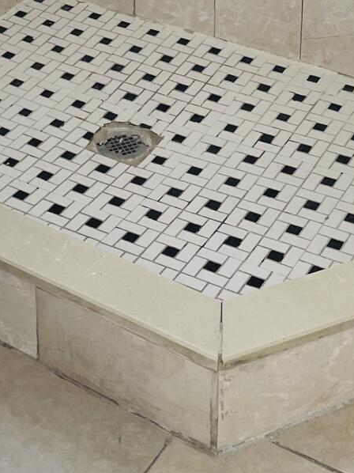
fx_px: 1187
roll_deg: +0.4
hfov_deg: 16.9
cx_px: 111
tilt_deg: -18.6
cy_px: -172
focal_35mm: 87
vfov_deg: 20.3
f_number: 1.6
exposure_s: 1/121
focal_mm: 4.2
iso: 64
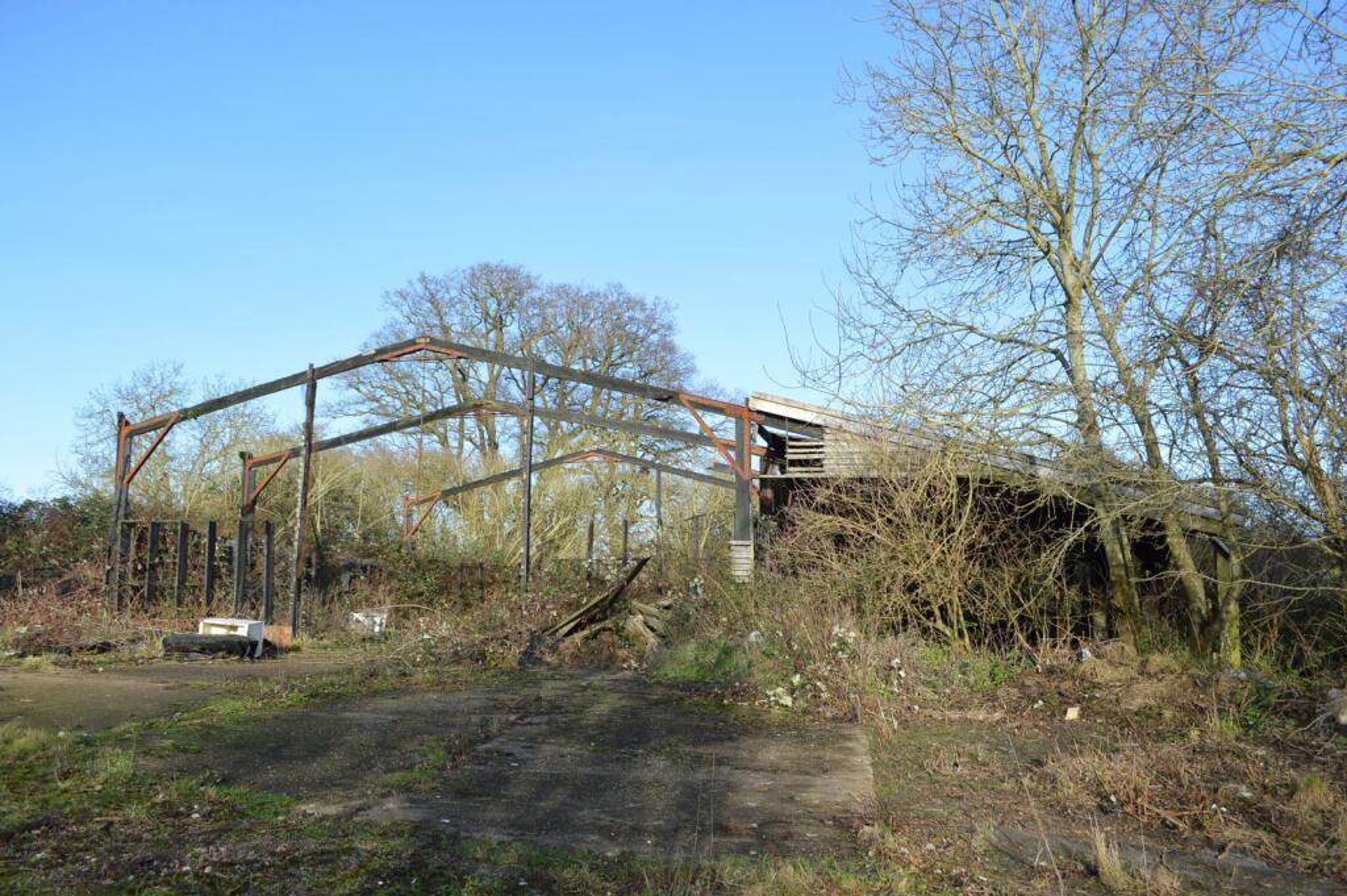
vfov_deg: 47.9
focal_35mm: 27
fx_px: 1009
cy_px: 448
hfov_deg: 67.4
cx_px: 674
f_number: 6.3
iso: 100
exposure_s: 1/160
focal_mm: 18
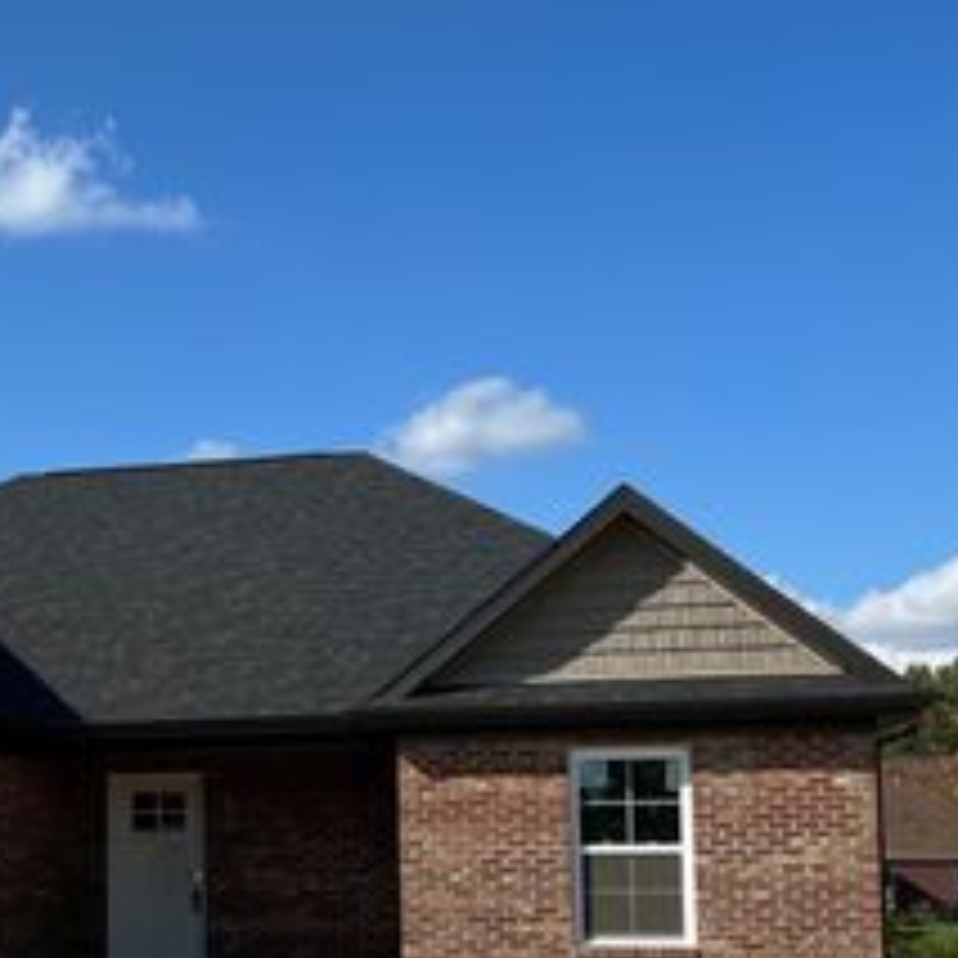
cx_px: 90
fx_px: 1691
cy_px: 767
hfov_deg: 30.2
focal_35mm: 54
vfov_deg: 30.8
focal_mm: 5.7
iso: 50
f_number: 1.5
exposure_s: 1/4115
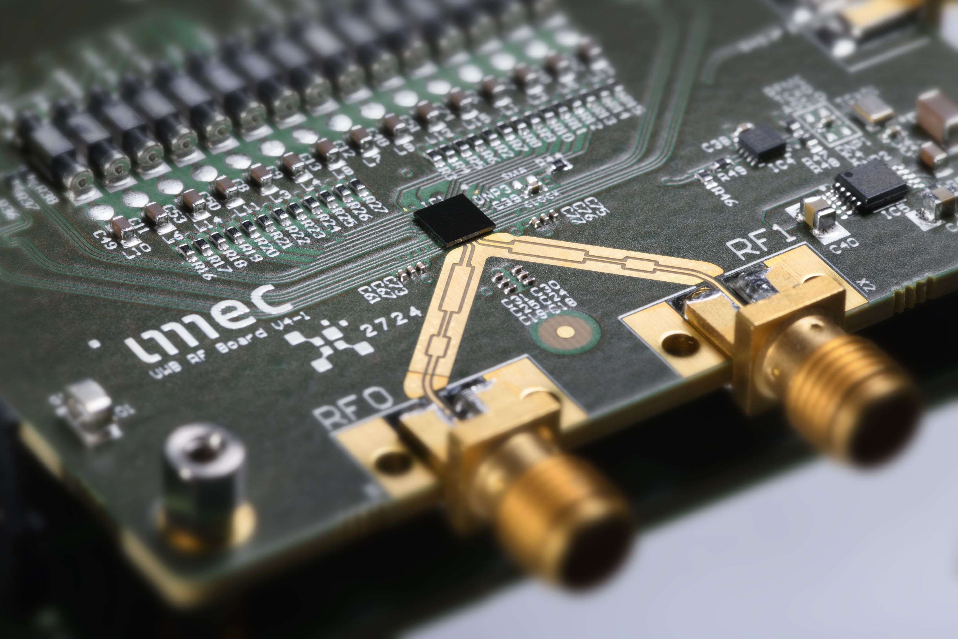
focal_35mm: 105
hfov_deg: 19.5
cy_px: 320
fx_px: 2794
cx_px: 479
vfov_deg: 13.0
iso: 200
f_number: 22
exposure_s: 1/200
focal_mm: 105
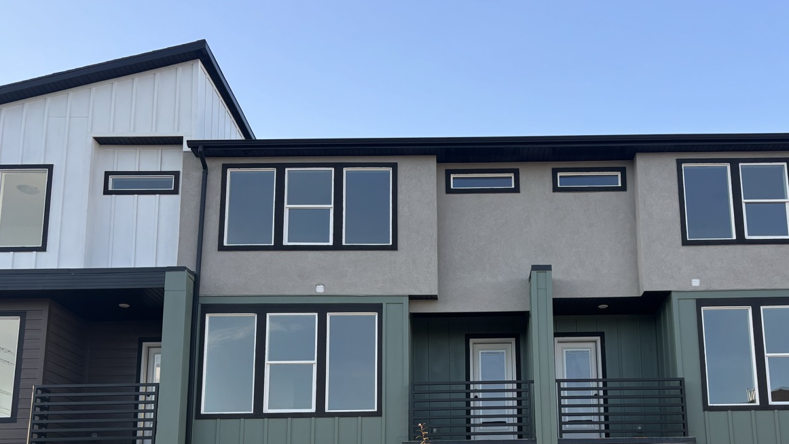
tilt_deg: +10.3
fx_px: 816
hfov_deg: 51.3
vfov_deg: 29.4
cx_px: 464
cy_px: 385
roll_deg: -0.1
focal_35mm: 39
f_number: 1.6
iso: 50
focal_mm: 5.96
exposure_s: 1/452
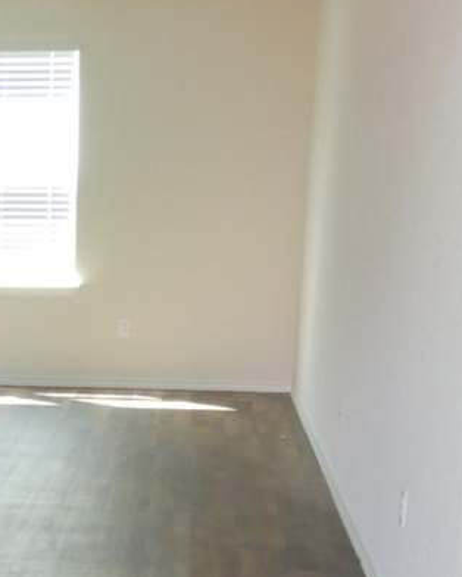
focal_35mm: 86
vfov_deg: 21.6
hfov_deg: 17.2
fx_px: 1469
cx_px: -62
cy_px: 545
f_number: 2.8
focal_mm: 4.3
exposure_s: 1/30
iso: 280
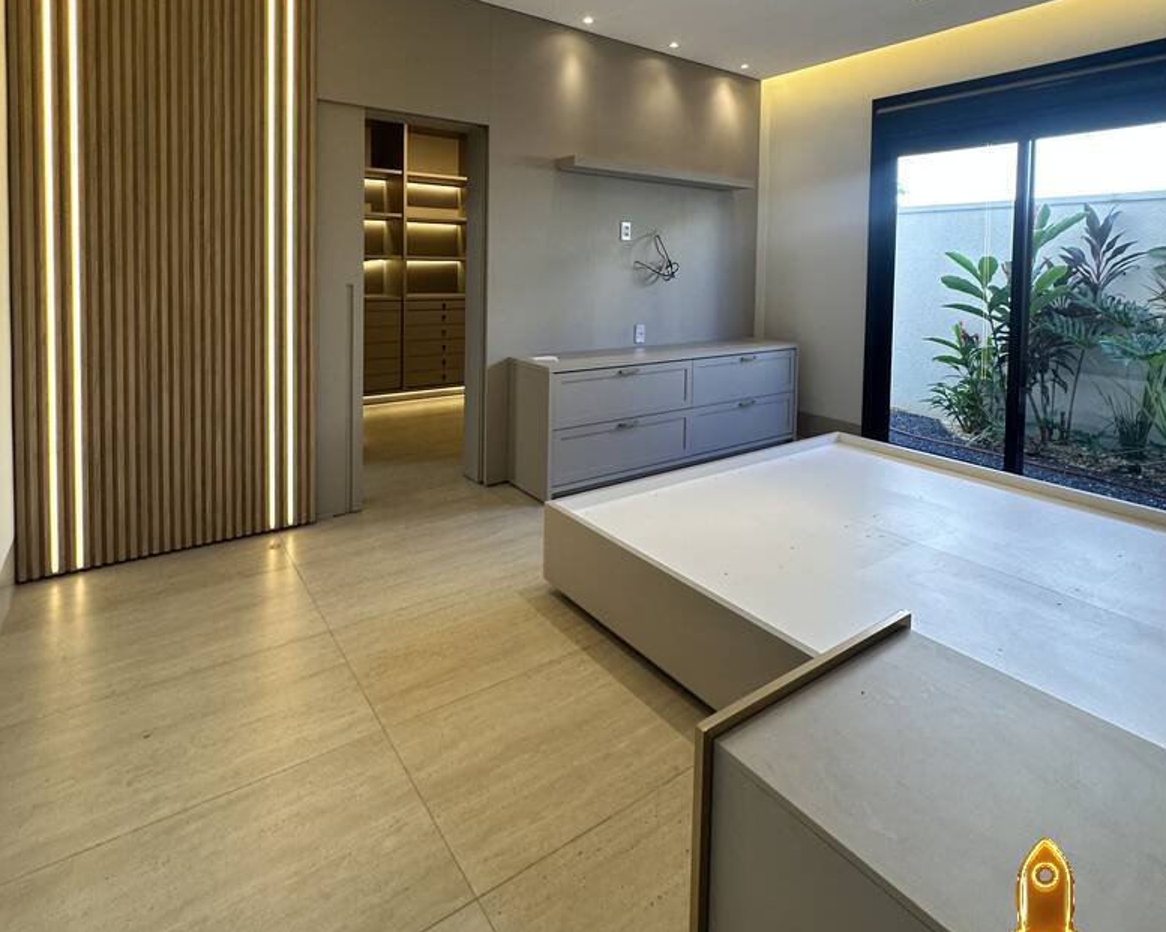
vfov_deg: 68.3
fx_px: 655
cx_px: 605
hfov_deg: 83.3
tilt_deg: +0.0
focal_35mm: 19
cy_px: 291
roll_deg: -2.1
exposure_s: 1/120
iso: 100
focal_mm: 2.22
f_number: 2.2
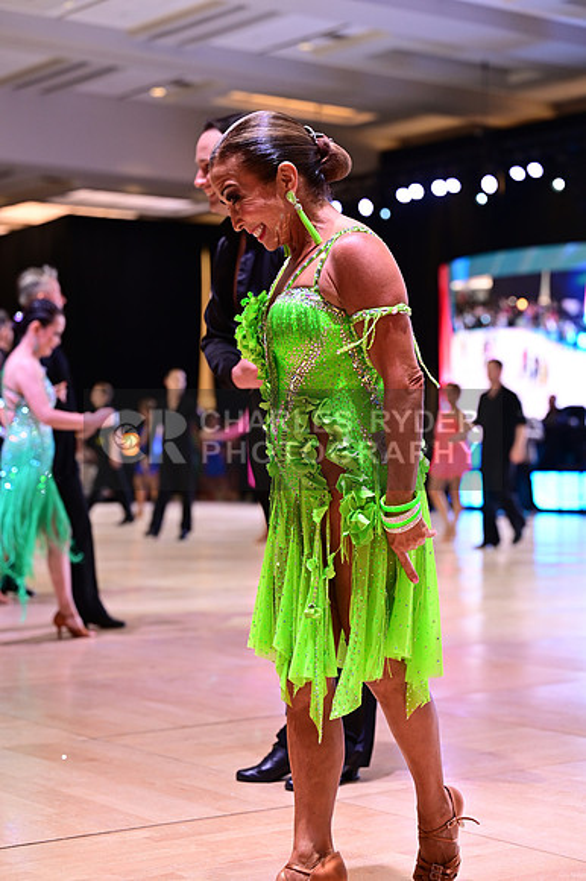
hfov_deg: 19.4
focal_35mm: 70
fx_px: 1711
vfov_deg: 28.9
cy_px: 440
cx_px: 293
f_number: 3.5
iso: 1600
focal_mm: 70
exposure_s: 1/250
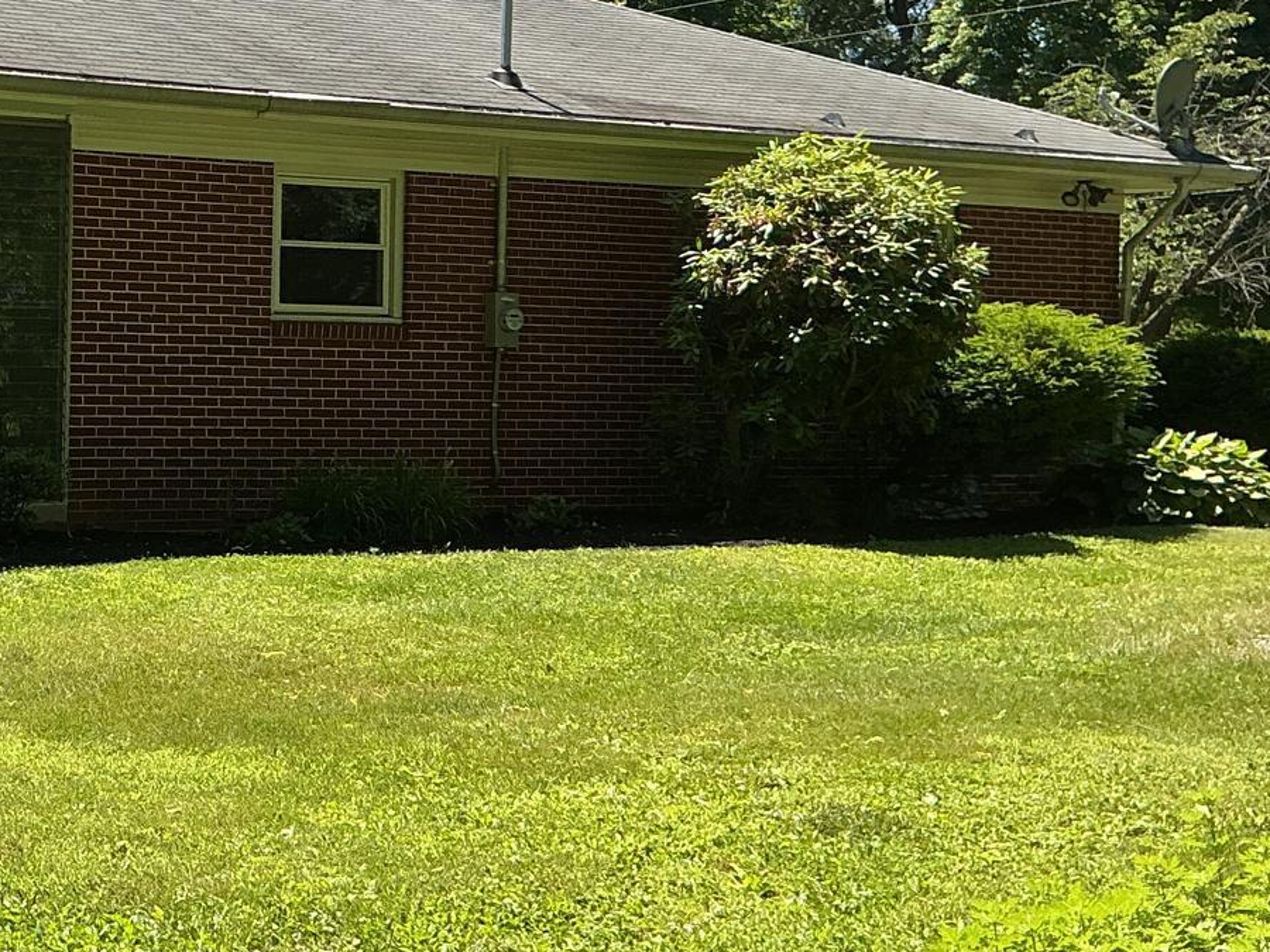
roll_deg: -0.3
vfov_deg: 22.2
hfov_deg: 27.6
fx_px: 2421
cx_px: -18
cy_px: 327
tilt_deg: +1.5
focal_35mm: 66
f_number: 1.8
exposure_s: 1/997
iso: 25
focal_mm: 3
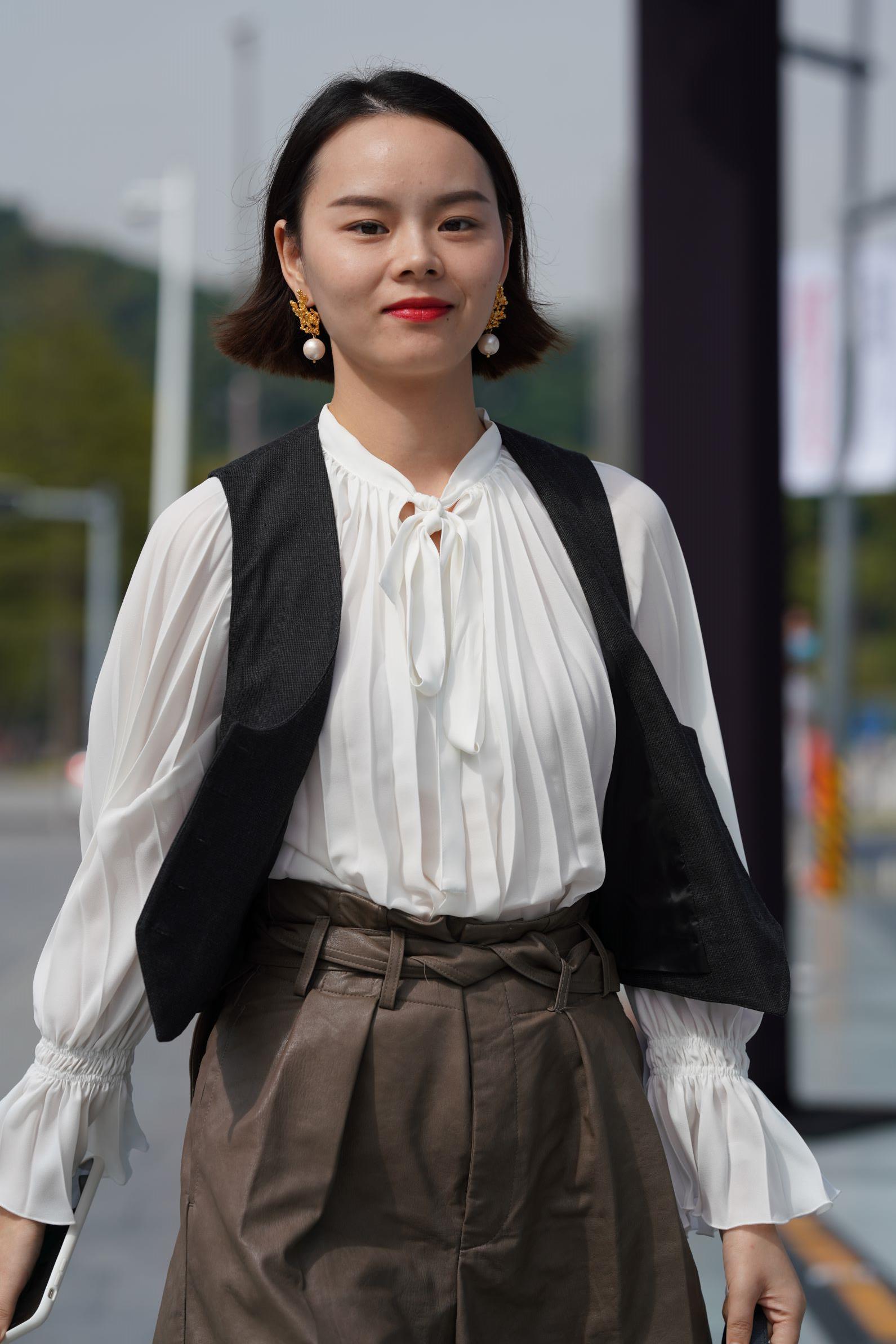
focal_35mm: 135
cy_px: 672
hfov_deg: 10.2
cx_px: 448
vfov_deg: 15.2
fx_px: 5037
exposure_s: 1/1000
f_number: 5
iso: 100
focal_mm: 135
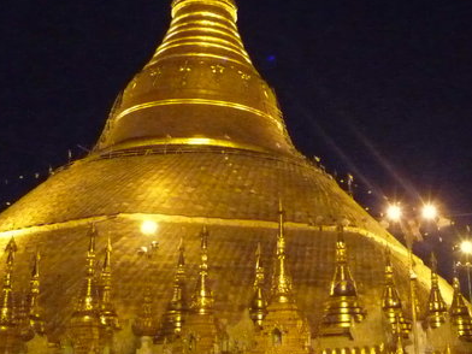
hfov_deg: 36.9
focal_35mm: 51
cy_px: 160
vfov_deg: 28.5
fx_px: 695
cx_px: 336
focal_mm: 4.4
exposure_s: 1/40
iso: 1600
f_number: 2.8
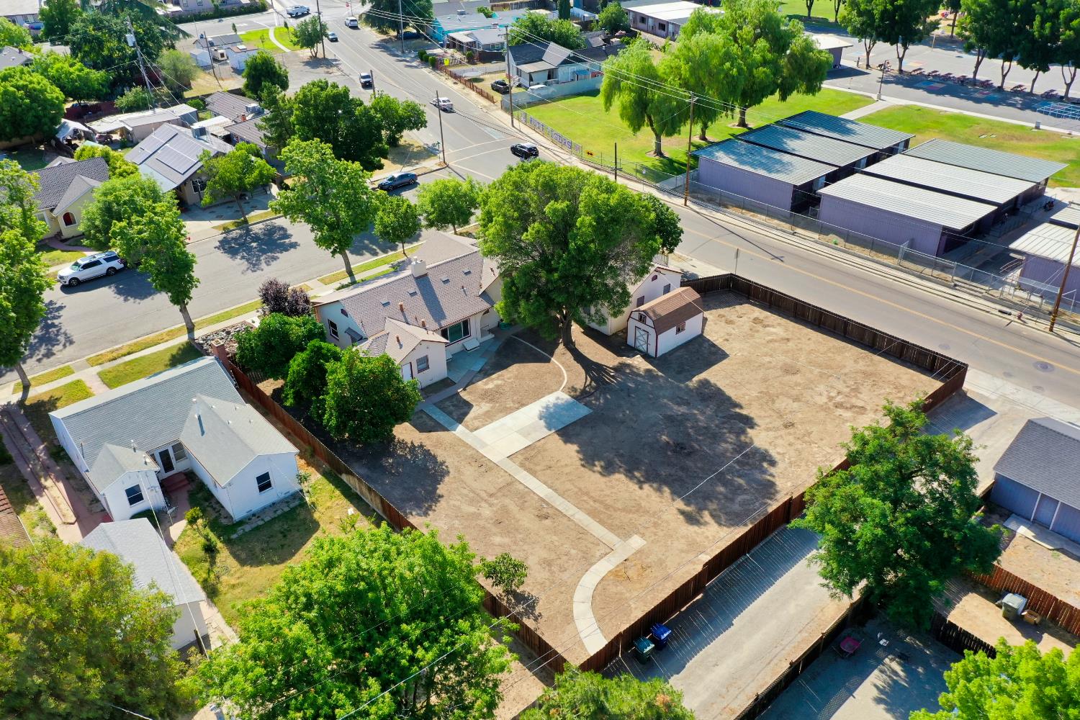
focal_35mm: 28
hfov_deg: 65.5
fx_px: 840
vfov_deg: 46.4
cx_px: 540
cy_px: 360
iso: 100
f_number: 5
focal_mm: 10.26
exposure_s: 1/240
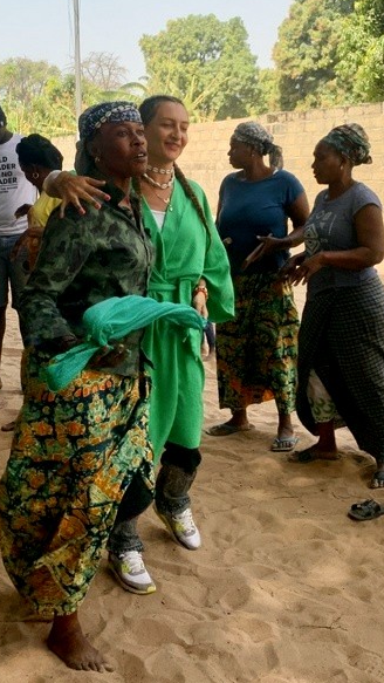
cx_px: 133
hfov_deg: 31.8
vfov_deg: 54.0
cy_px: 336
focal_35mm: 37
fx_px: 670
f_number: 1.8
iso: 25
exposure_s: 1/1205
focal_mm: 4.25
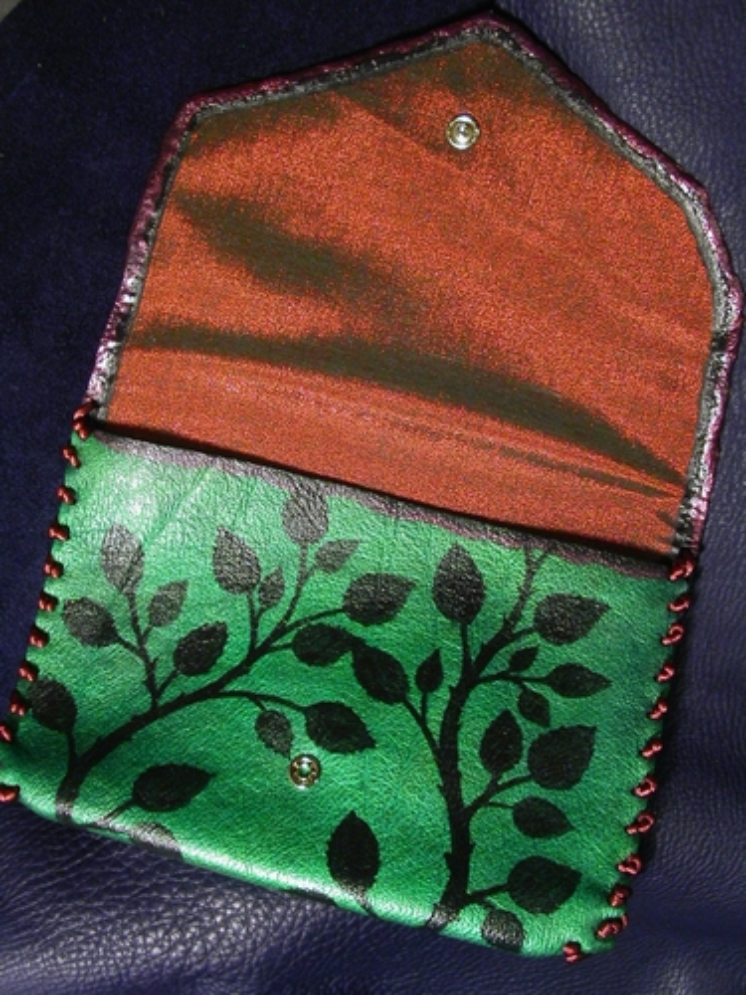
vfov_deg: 49.0
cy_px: 498
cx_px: 373
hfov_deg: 37.7
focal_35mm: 38
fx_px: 1092
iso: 200
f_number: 2.8
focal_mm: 7.8
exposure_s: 1/10
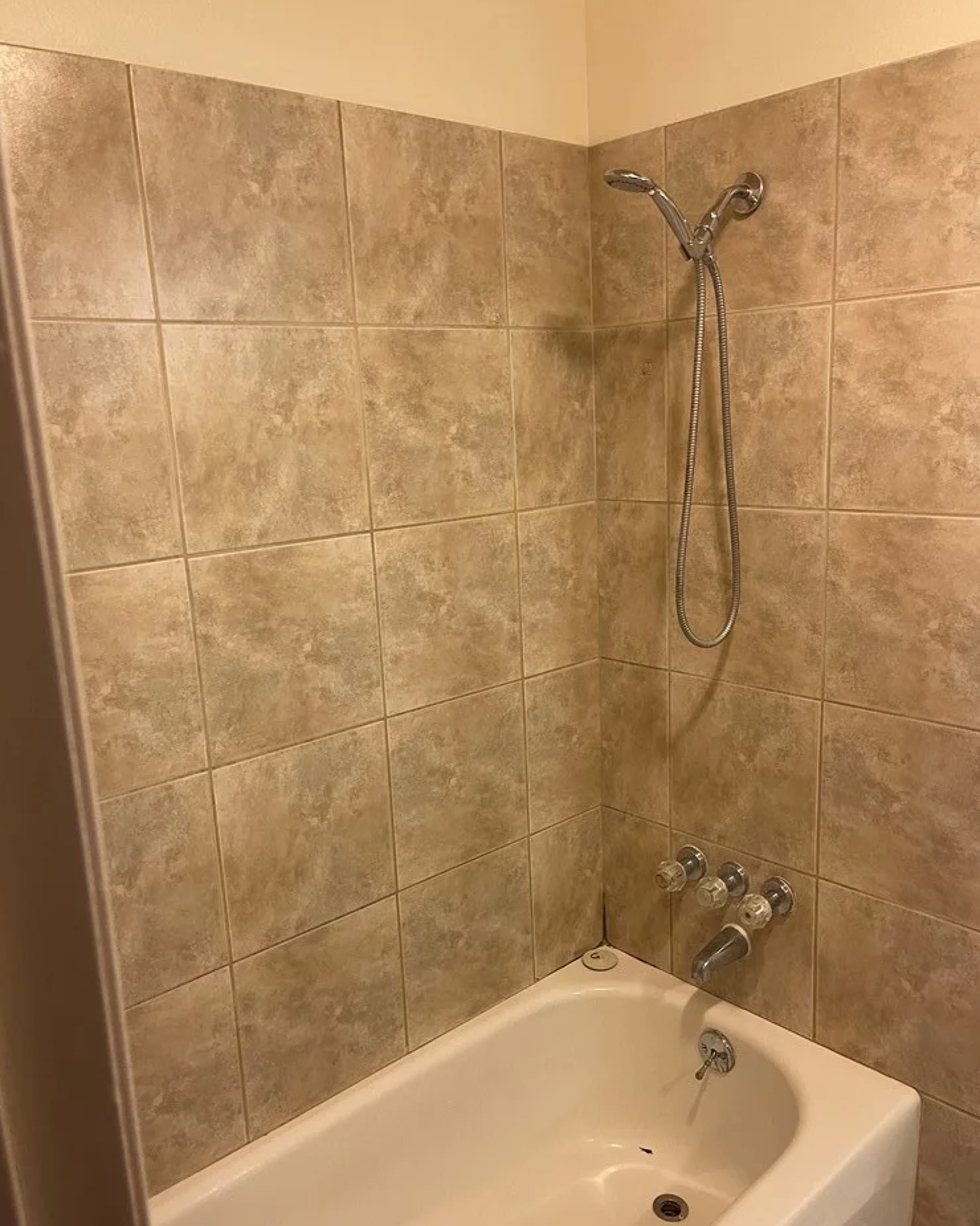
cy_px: 634
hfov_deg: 53.2
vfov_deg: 64.1
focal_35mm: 27
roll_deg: +1.6
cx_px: 498
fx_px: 979
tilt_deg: -12.7
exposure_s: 1/60
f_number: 1.6
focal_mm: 5.1
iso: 125
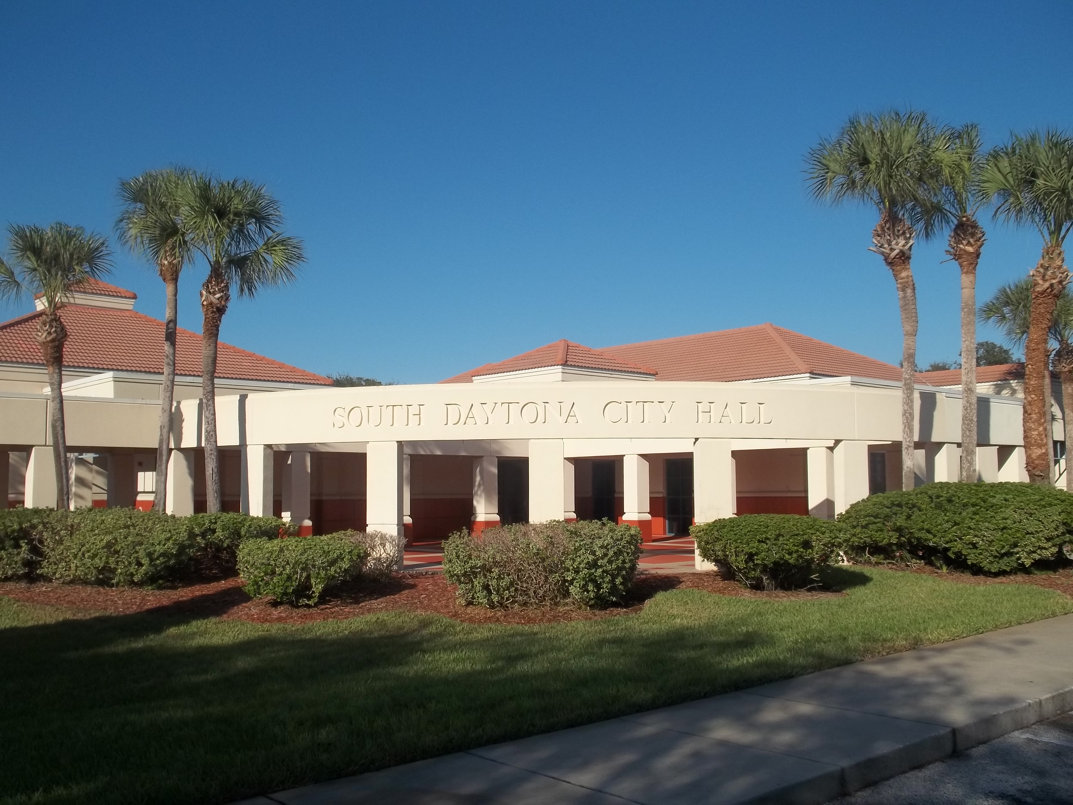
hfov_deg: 55.4
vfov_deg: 42.9
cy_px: 402
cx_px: 536
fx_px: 1023
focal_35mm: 33
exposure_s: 1/320
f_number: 8
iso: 64
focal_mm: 5.9
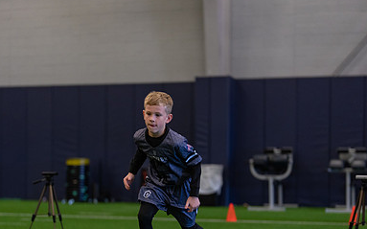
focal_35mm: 83
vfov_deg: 15.6
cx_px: 169
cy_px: 184
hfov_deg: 24.9
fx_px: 830
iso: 1000
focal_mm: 50
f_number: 1.2
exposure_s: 1/1000
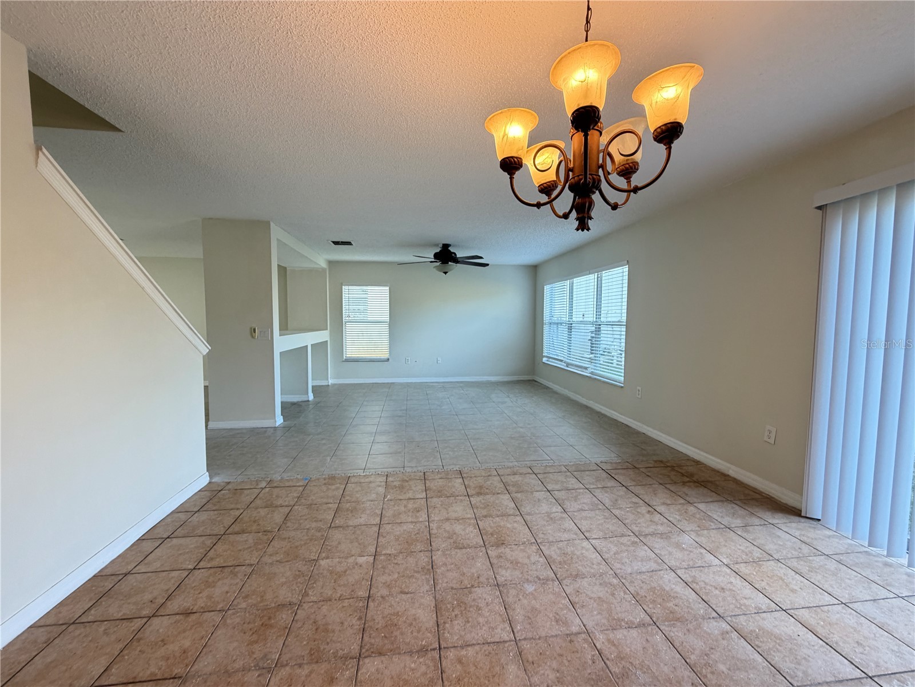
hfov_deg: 102.1
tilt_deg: -2.5
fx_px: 370
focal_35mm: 14
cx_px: 458
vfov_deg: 85.7
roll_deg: +0.5
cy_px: 344
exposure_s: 1/120
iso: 320
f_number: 2.2
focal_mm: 2.22
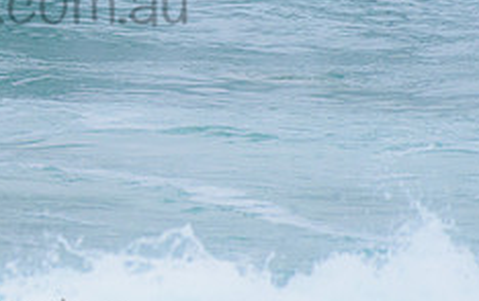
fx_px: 20172
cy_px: -112
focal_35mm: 1543
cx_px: -162
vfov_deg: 0.9
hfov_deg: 1.4
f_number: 5.6
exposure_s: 1/2000
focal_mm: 500
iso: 1600
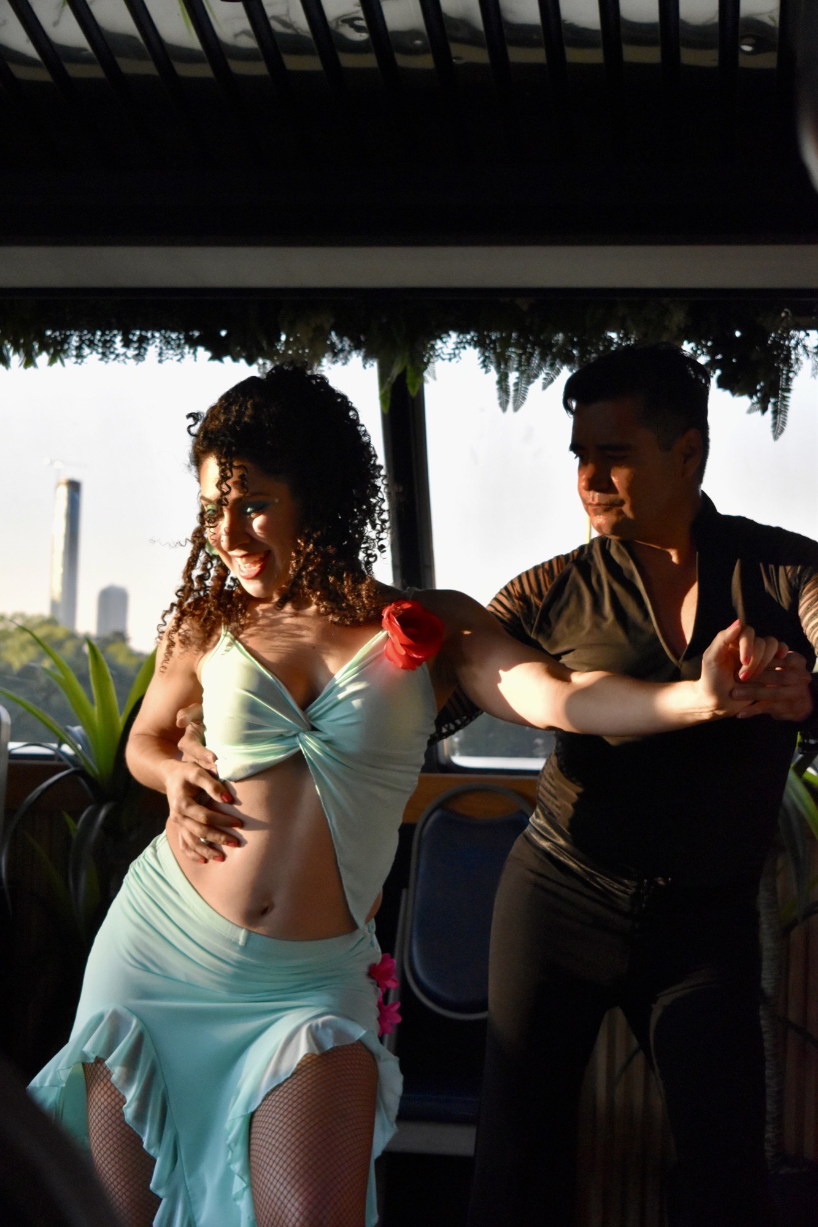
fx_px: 2147
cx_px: 409
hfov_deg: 21.6
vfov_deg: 31.9
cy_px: 614
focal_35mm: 63
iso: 2500
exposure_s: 1/500
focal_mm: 42
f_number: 5
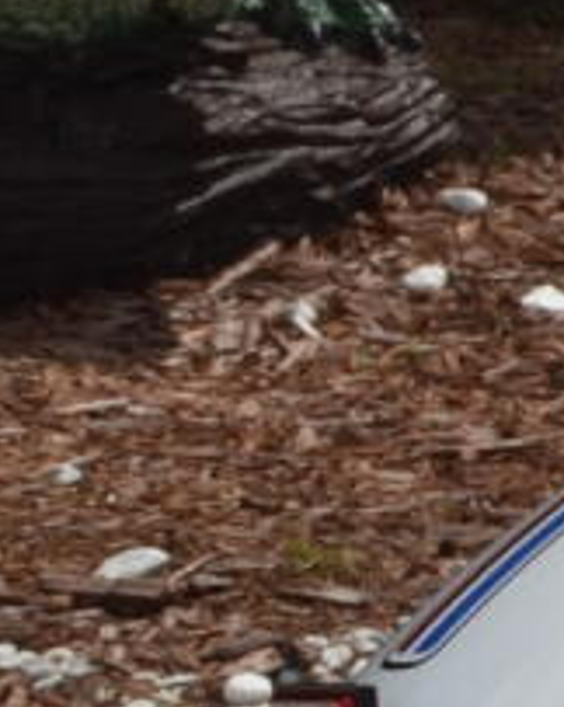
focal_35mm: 305
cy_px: 604
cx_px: 2806
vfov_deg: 6.3
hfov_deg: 4.4
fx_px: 6373
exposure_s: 1/200
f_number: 14
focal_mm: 22
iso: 100
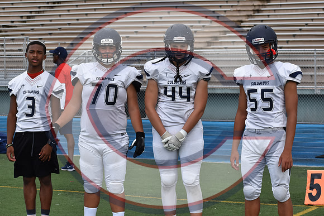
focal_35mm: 105
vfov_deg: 13.0
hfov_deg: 19.5
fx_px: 945
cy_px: 108
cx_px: 162
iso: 400
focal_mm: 70
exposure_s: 1/1600
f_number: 6.3
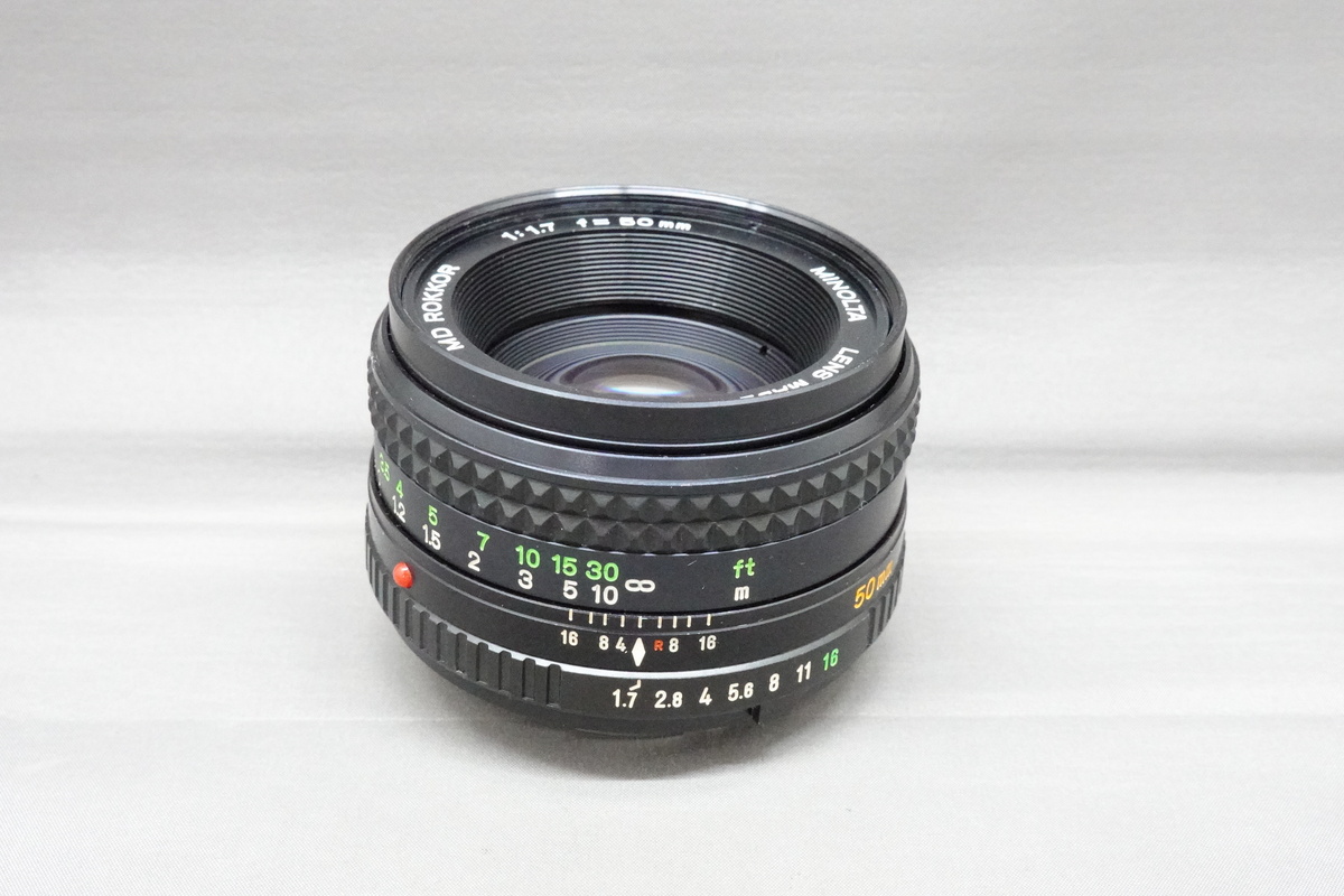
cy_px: 448
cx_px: 672
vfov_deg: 29.9
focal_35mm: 45
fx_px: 1680
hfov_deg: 43.6
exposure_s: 1/30
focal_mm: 16.54
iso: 6400
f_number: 8
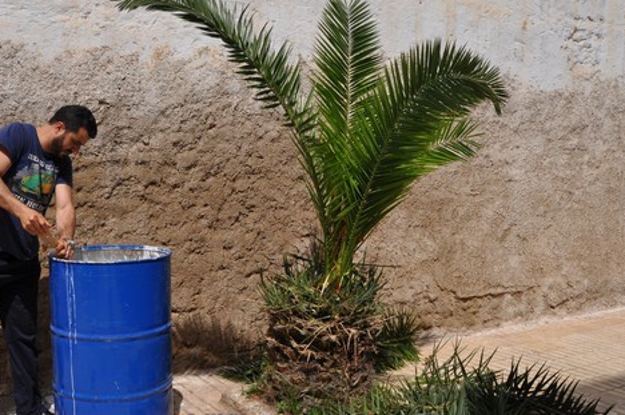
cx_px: 260
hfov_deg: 47.3
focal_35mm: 41
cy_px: 234
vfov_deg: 32.5
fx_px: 711
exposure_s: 1/500
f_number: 11
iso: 200
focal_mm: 20
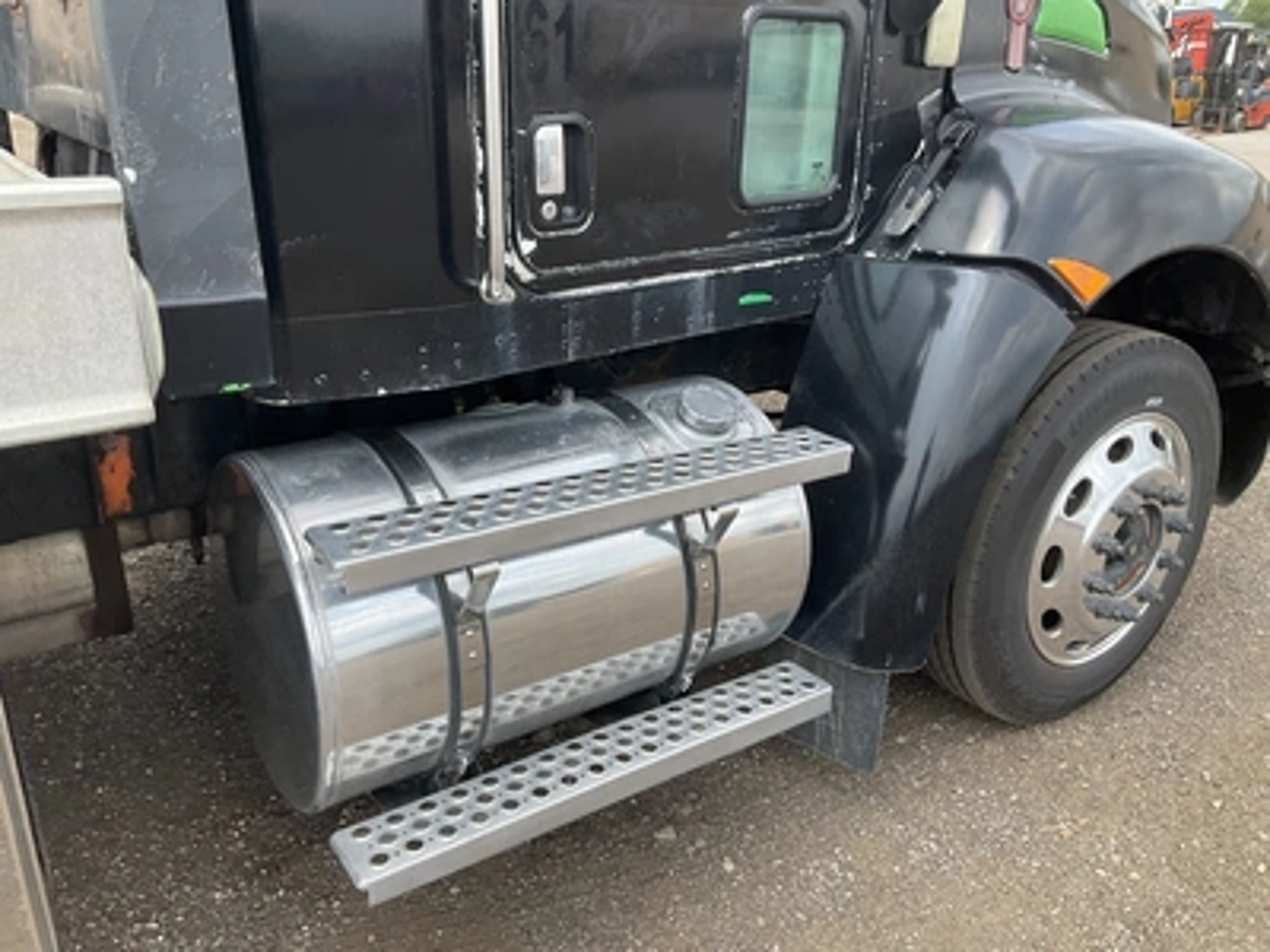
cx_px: 635
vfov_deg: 48.2
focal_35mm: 29
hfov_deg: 61.7
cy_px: 476
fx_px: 1064
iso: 25
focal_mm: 3
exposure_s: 1/650
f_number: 1.8
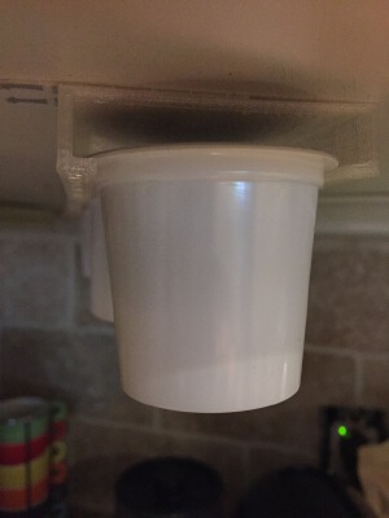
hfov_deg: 48.2
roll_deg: -0.2
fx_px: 435
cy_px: 259
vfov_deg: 61.7
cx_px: 194
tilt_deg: -0.9
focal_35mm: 29
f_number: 2.2
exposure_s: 1/15
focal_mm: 4.15
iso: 320
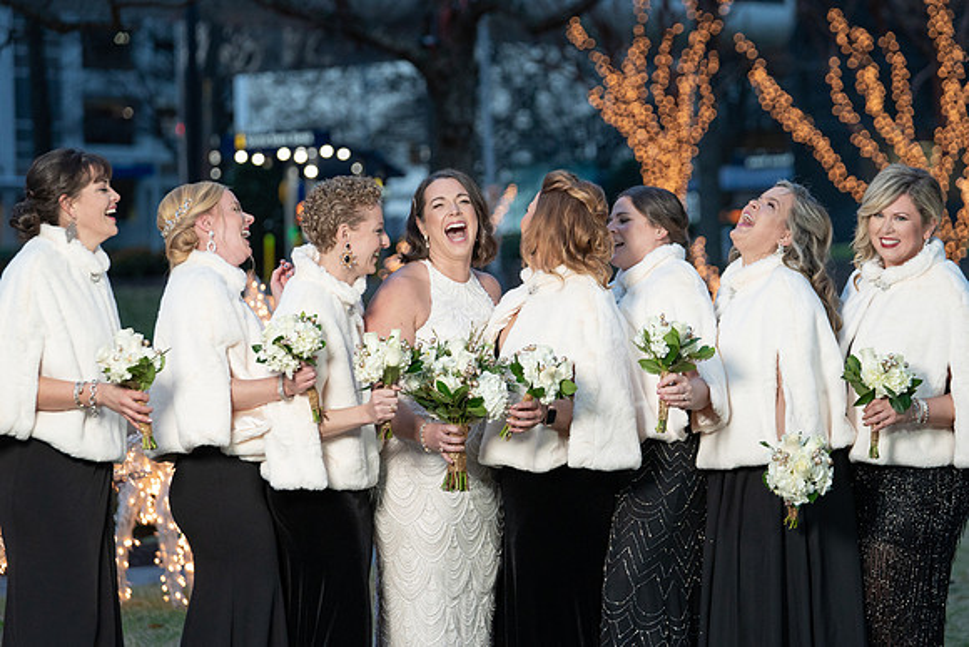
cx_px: 464
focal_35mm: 147
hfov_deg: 14.0
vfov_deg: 9.3
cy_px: 350
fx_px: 3959
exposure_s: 1/250
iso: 2000
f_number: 4
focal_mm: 134
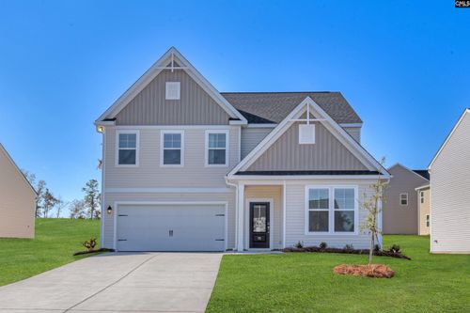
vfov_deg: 37.8
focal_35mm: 35
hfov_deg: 54.5
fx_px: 457
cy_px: 156
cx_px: 235
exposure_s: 1/125
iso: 100
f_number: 13
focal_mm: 35
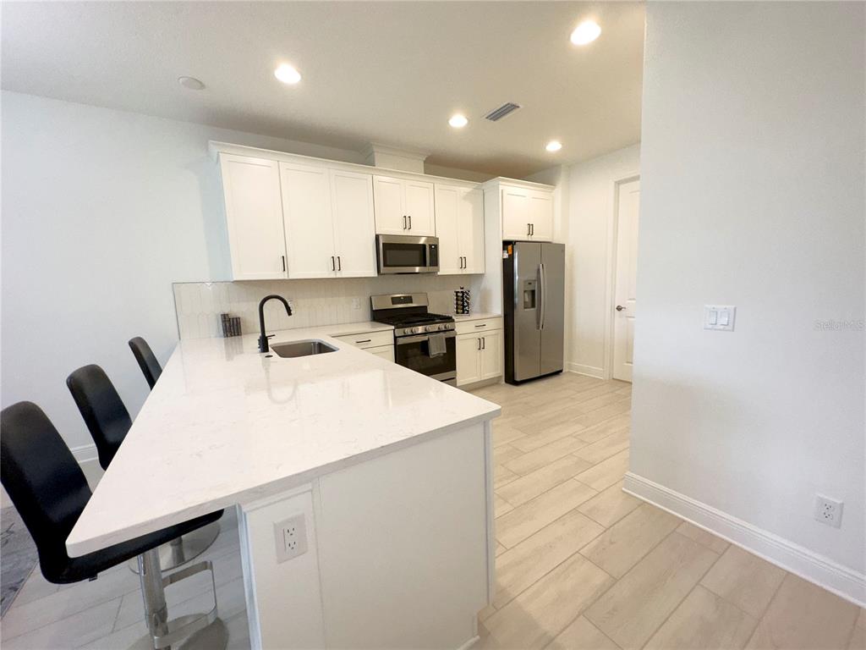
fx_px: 350
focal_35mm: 14
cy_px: 325
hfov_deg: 102.1
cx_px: 433
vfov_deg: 85.7
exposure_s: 1/120
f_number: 2.2
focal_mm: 2.22
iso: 320
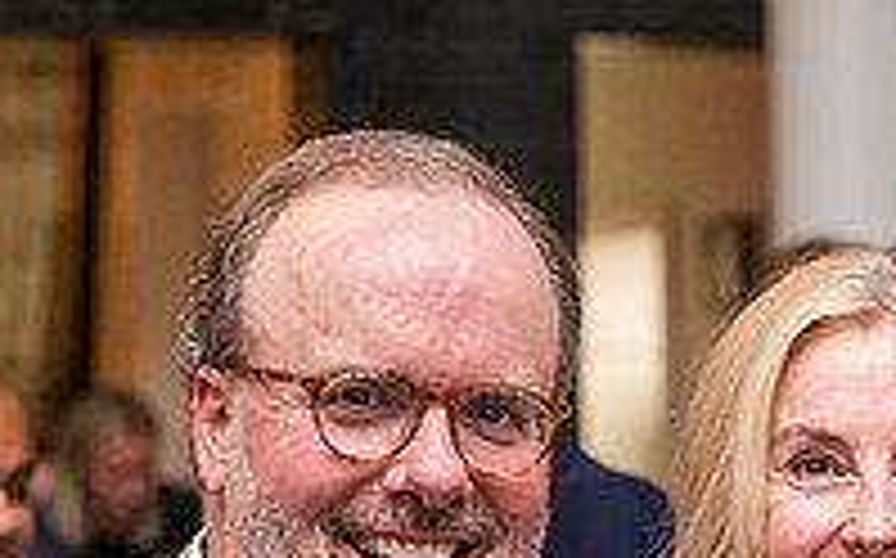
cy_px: 763
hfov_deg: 11.9
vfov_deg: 7.4
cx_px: 896
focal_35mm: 174
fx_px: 4245
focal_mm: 58
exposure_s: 1/125
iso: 1250
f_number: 4
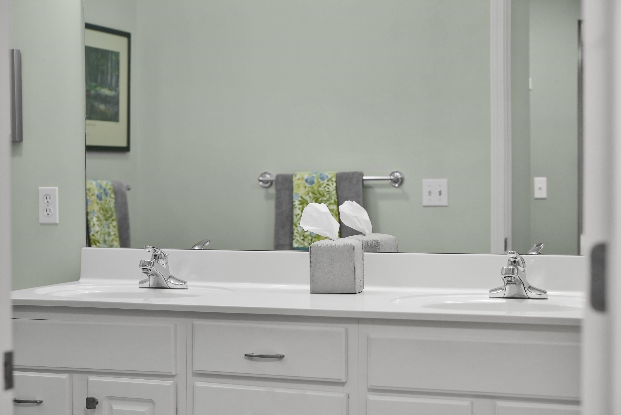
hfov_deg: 30.5
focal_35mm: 66
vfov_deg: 20.6
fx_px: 1139
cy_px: 208
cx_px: 310
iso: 2000
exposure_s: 1/500
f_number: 4
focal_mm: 66
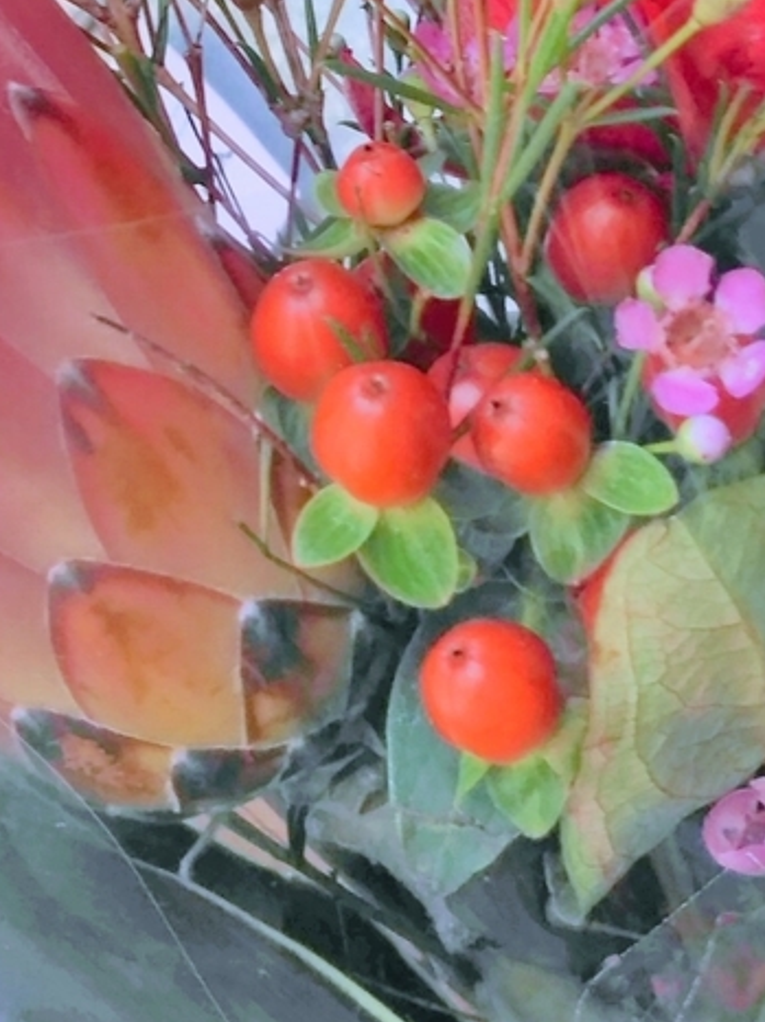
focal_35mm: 67
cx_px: 252
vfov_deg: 27.1
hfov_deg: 21.8
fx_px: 1976
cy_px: -42
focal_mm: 3.46
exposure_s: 1/50
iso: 54
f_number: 2.2
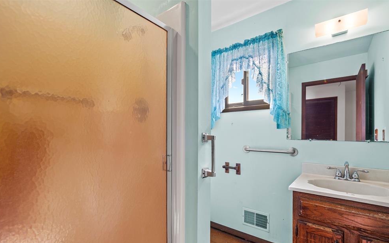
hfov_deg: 94.3
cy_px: 135
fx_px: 180
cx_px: 199
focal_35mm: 17
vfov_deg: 67.8
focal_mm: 16
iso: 100
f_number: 4
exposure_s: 1/4
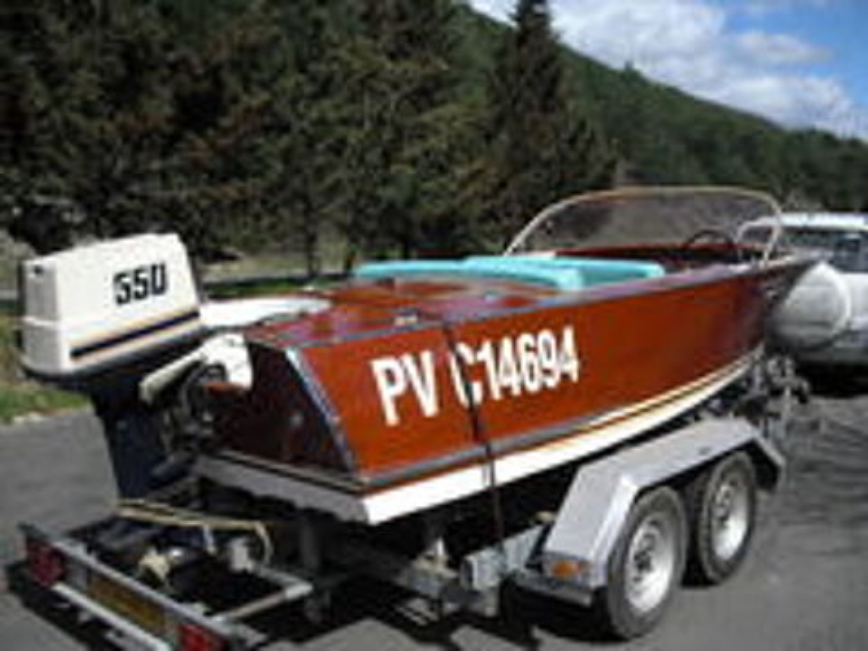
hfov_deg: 51.4
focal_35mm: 36
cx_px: 434
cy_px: 326
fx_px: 903
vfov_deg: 39.7
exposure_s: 1/200
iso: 64
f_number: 7.8
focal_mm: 6.3
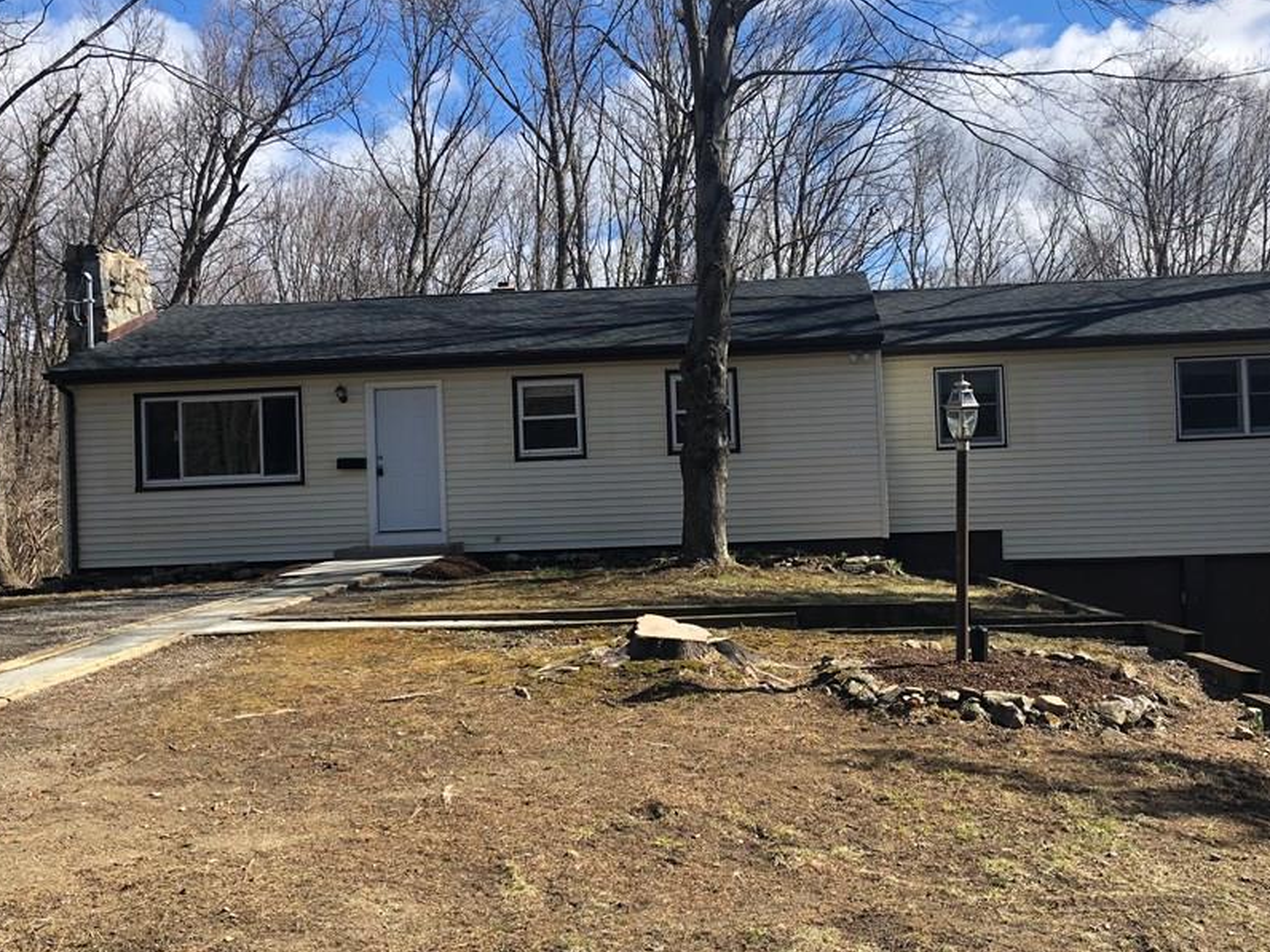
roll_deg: +2.4
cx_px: 720
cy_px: 469
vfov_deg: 39.7
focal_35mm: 36
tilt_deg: +1.7
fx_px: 1321
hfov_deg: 51.2
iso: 20
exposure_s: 1/1263
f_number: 1.8
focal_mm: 4
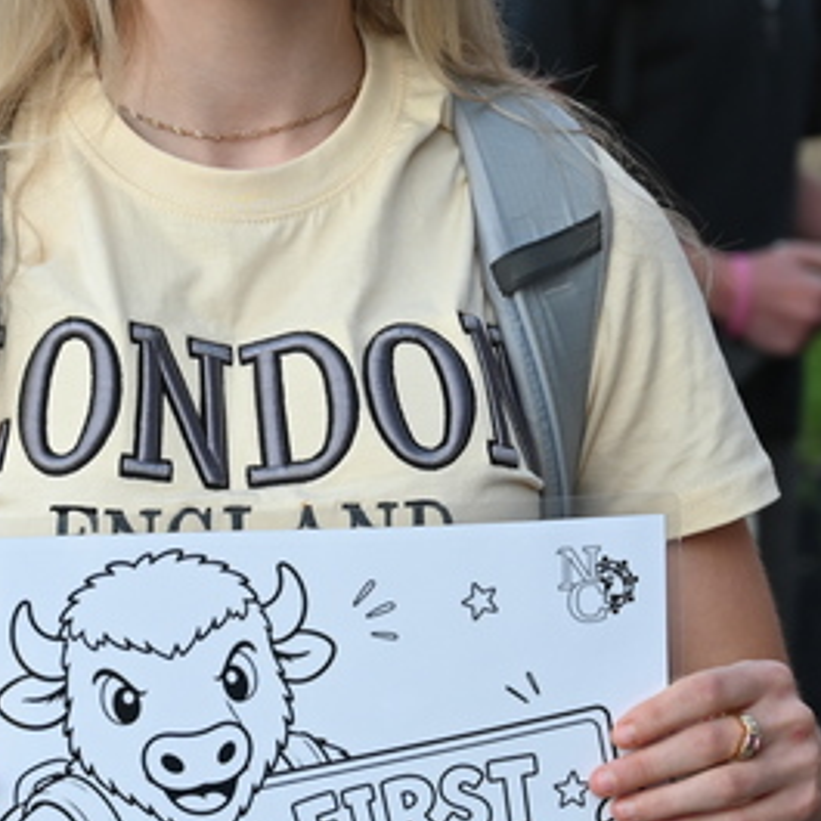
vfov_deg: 9.5
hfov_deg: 9.5
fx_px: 4937
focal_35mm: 184
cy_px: 380
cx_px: 152
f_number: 4
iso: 220
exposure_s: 1/250
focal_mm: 56
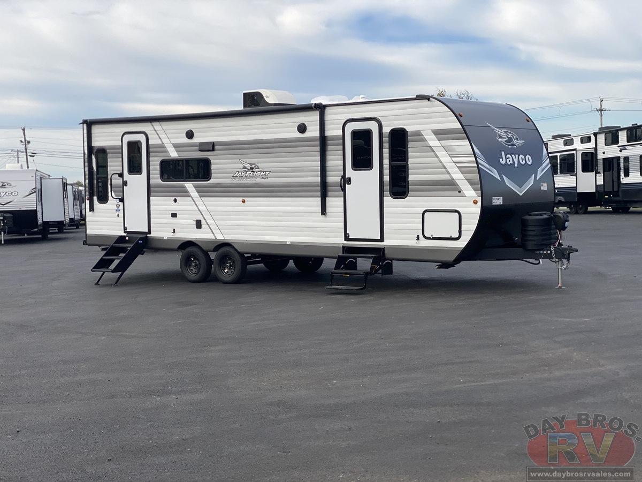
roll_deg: +1.8
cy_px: 241
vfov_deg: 28.0
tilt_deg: -2.7
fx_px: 964
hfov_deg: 36.8
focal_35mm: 52
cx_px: 321
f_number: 2
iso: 20
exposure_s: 1/1410
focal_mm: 6
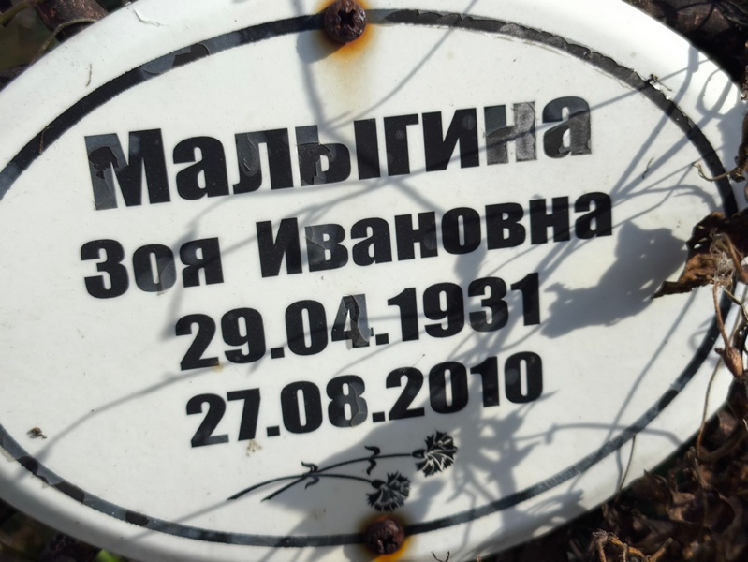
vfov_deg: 29.1
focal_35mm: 50
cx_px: 374
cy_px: 281
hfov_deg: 38.2
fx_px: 1081
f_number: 1.7
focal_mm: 4.71
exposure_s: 1/983
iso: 50
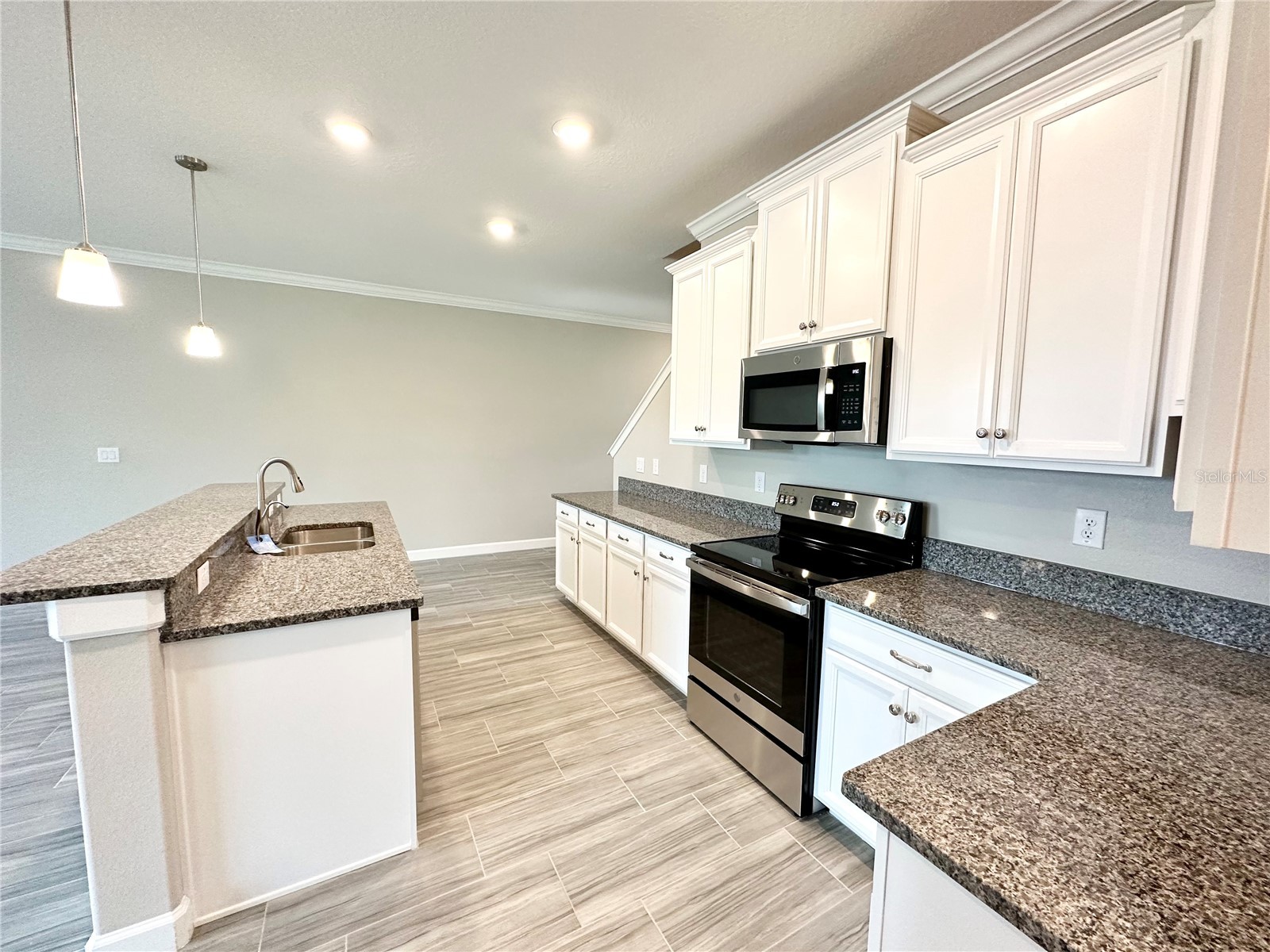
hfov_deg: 102.1
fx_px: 514
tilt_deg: -6.0
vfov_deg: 85.7
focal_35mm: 14
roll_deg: -0.8
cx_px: 635
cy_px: 476
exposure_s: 1/120
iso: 250
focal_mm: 2.22
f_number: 2.2
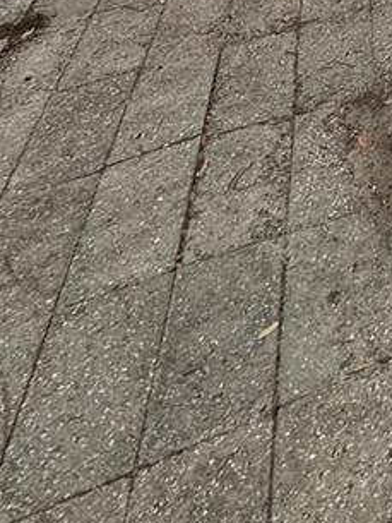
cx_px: 743
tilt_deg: -3.2
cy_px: -478
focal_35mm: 55
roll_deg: +2.2
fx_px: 830
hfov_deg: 18.9
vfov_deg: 20.4
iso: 40
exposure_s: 1/261
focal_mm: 2.22
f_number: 2.2
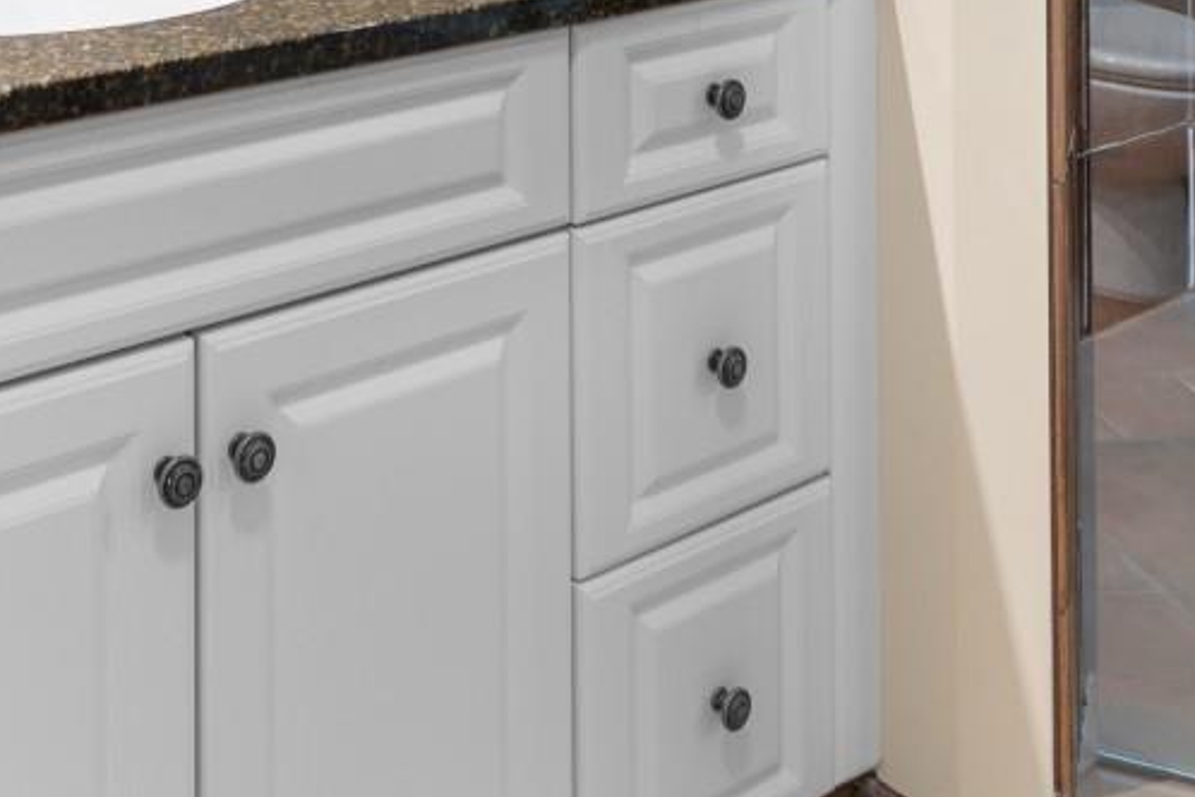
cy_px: -456
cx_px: 245
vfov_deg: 21.2
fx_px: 1726
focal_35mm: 52
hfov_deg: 36.9
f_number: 4.8
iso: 100
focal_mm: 11
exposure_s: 1.6
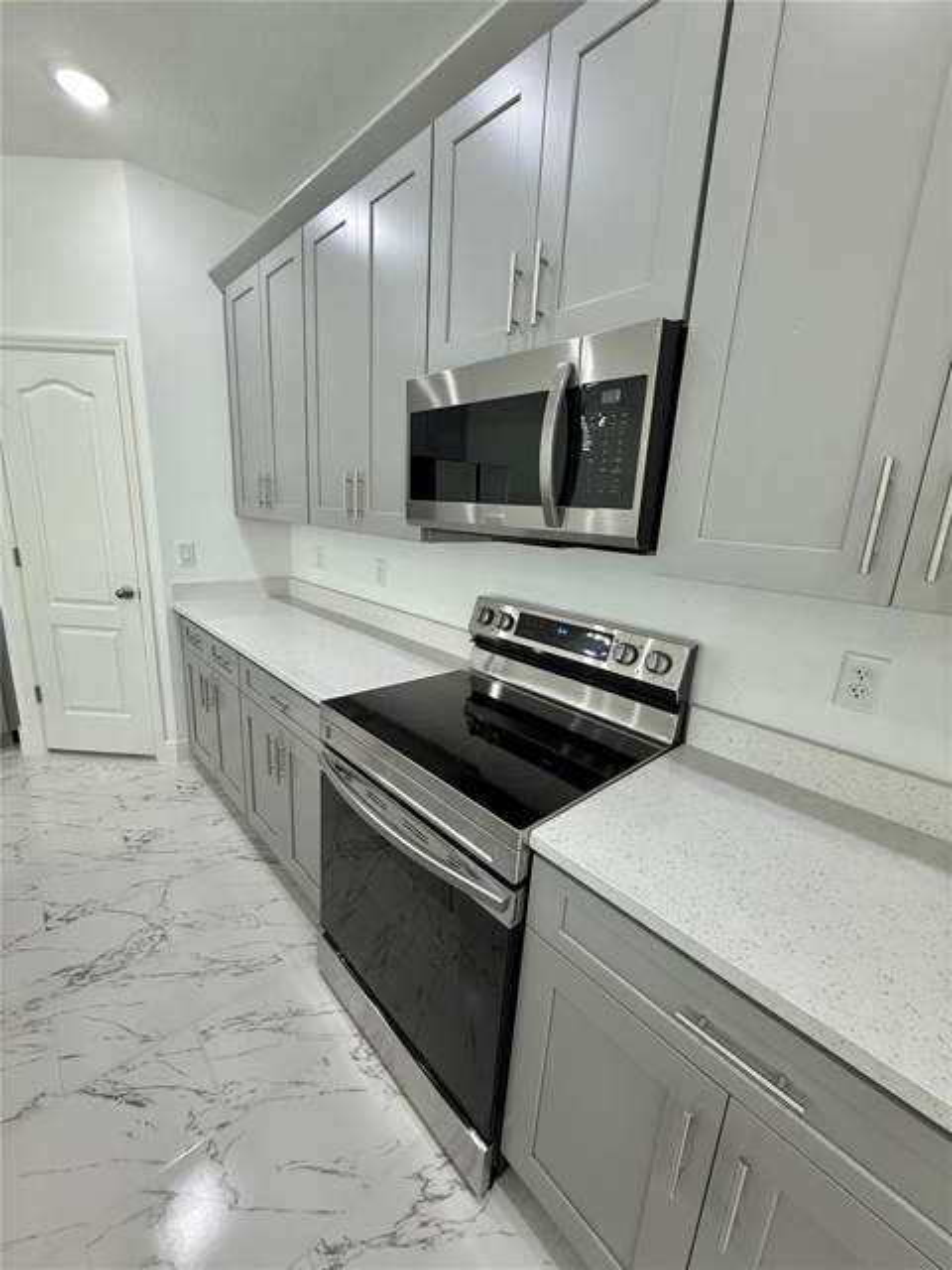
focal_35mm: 14
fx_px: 513
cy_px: 635
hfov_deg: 85.7
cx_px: 476
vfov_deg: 102.1
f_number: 2.2
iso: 125
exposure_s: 1/120
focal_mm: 2.22
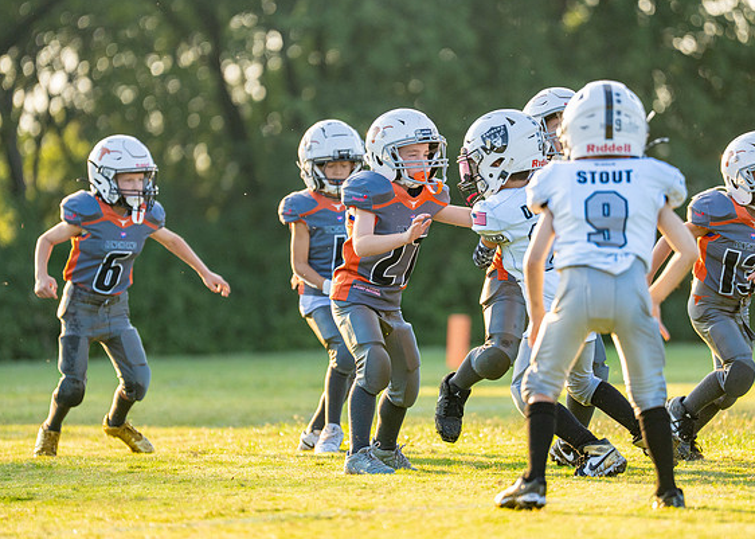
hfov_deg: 7.6
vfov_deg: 5.4
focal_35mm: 266
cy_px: 252
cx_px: 410
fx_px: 5702
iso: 500
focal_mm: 200
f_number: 2.8
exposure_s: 1/2500
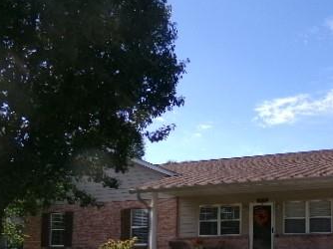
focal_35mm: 46
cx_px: 295
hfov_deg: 38.6
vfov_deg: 29.9
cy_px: 233
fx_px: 442
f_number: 3.7
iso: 100
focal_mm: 4.3
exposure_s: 1/550
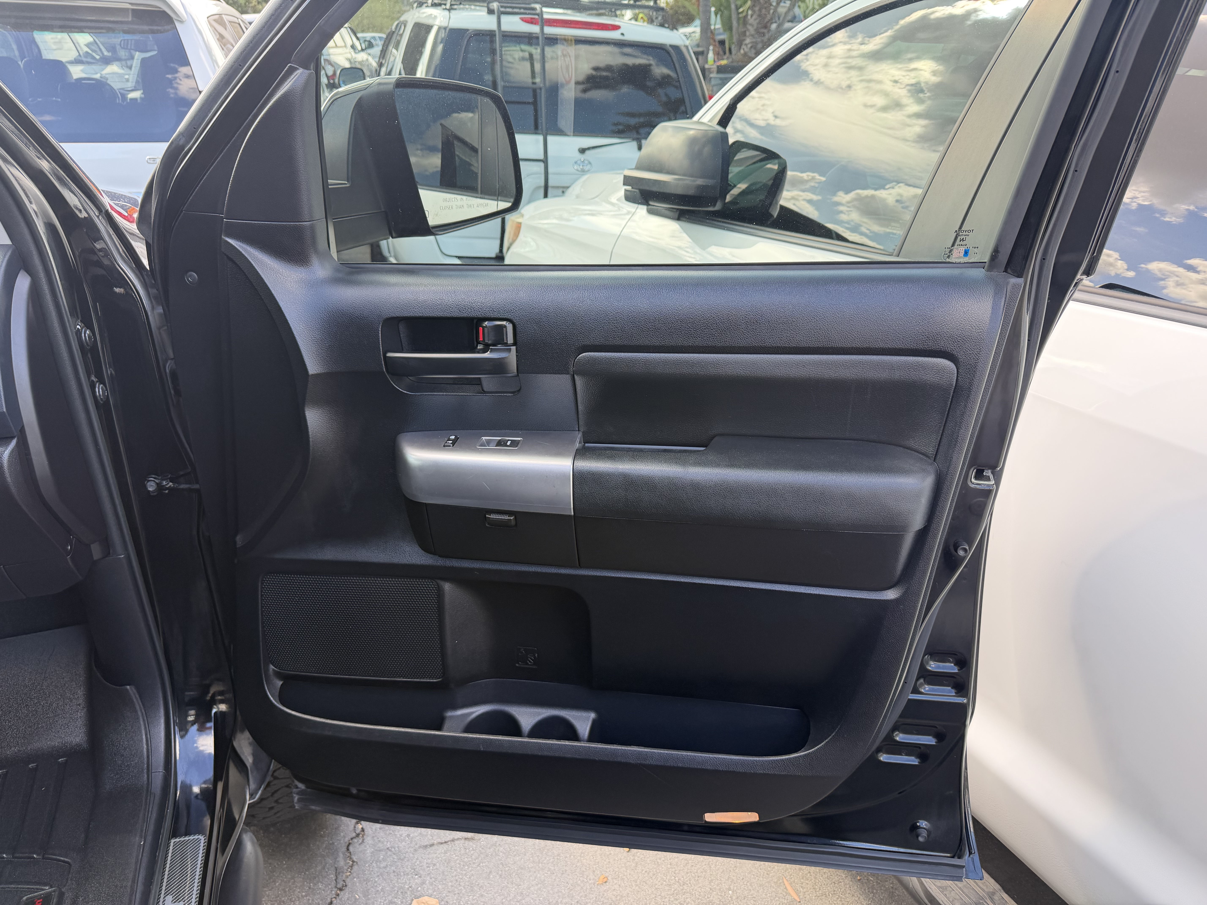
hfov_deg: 71.6
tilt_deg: -23.2
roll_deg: +0.6
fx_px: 837
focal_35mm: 24
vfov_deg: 56.8
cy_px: 452
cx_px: 604
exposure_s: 1/174
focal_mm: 6.76
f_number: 1.78
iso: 80
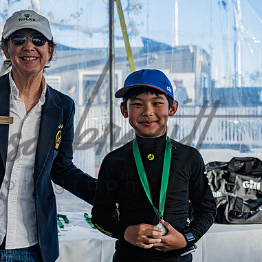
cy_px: 111
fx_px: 539
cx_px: 153
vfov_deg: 27.3
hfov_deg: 27.3
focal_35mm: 63
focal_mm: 42
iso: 200
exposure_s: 1/250
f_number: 5.3
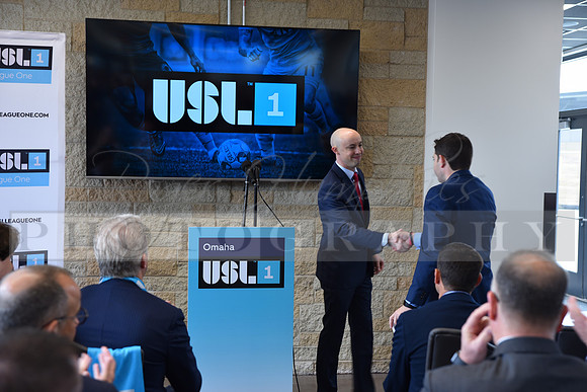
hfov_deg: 36.2
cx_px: 294
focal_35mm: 55
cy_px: 196
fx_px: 897
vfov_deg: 24.6
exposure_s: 1/60
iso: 400
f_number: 3.2
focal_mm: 55
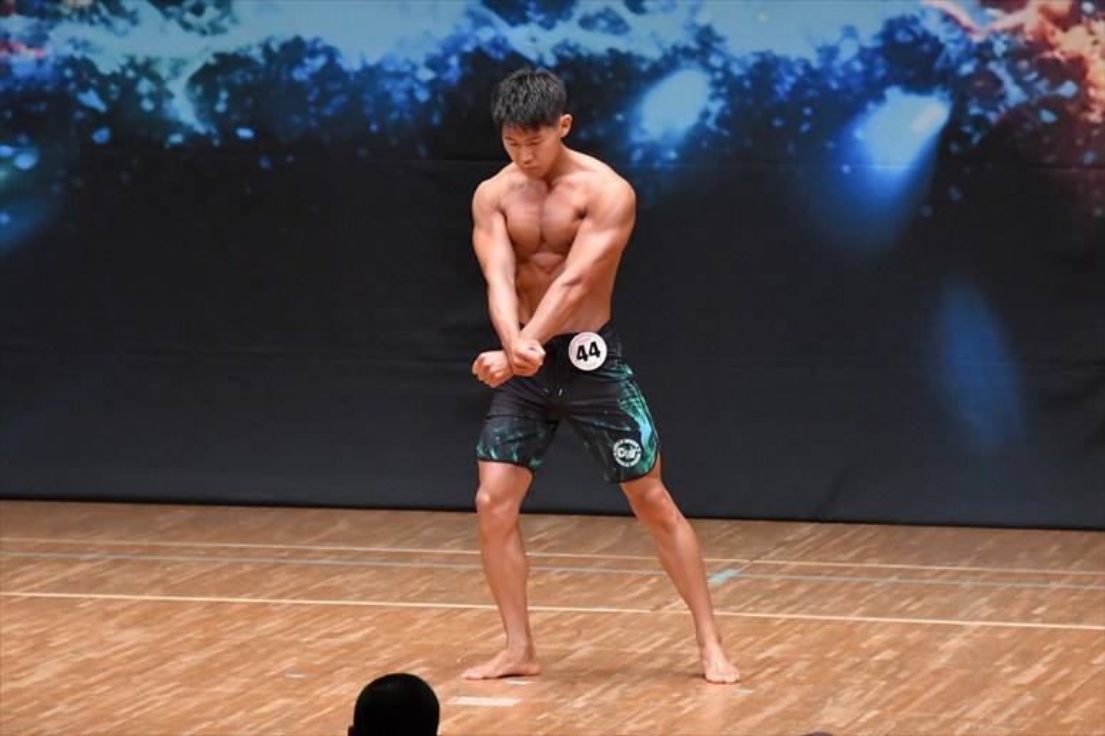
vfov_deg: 4.8
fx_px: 8744
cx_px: 552
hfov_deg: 7.2
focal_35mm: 285
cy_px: 368
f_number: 5.6
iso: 8000
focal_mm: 190
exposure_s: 1/400
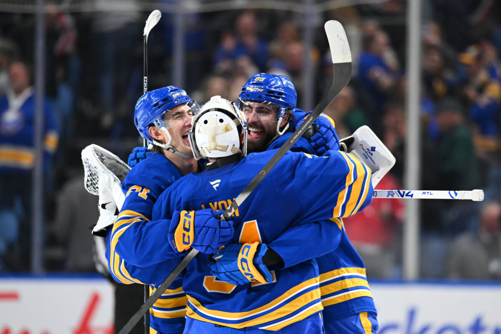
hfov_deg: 5.2
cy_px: 167
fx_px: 5566
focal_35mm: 400
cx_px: 250
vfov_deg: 3.4
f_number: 4.5
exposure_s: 1/1250
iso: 5000
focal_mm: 400
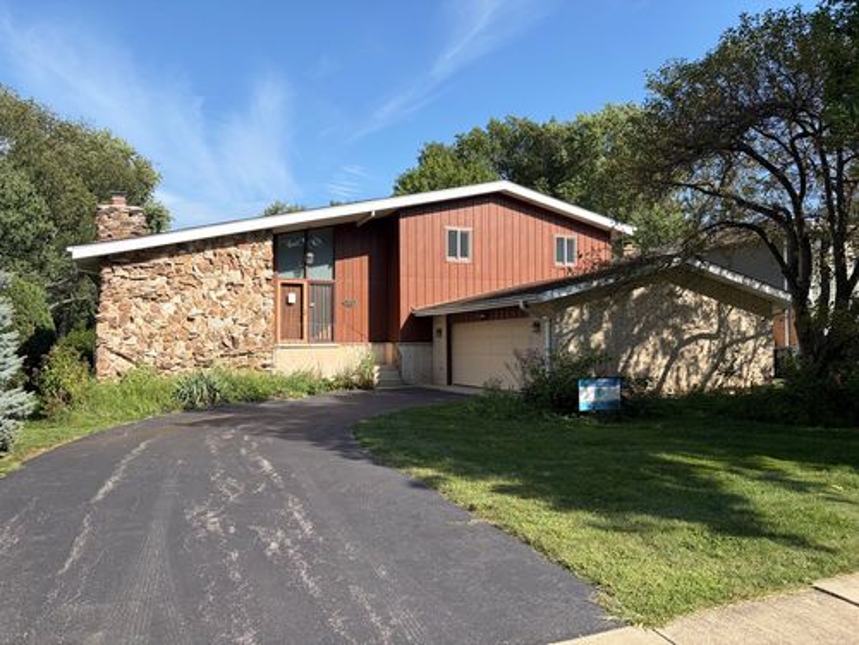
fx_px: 645
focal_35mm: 26
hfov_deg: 67.3
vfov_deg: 53.1
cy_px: 322
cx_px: 430
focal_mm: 5.96
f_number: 1.6
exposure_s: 1/2208
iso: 50
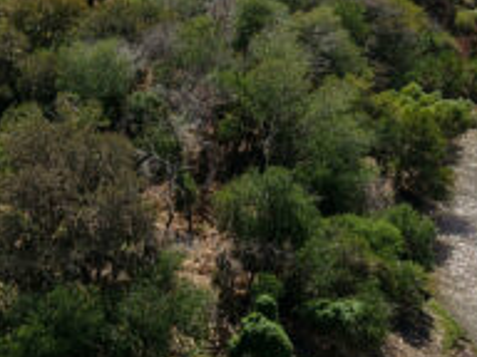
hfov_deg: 15.1
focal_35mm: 128
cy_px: 151
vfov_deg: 11.6
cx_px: -2
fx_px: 1764
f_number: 1.8
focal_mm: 8.67
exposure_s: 1/500
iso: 100
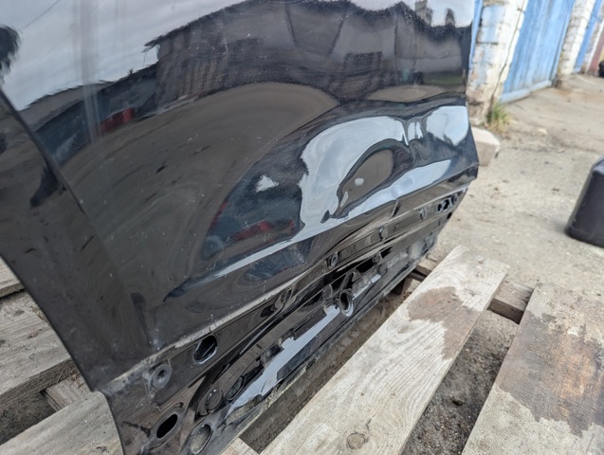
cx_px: 302
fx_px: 419
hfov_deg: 71.5
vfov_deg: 57.0
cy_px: 228
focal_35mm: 24
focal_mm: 6.81
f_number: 1.85
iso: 273
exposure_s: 1/33.2
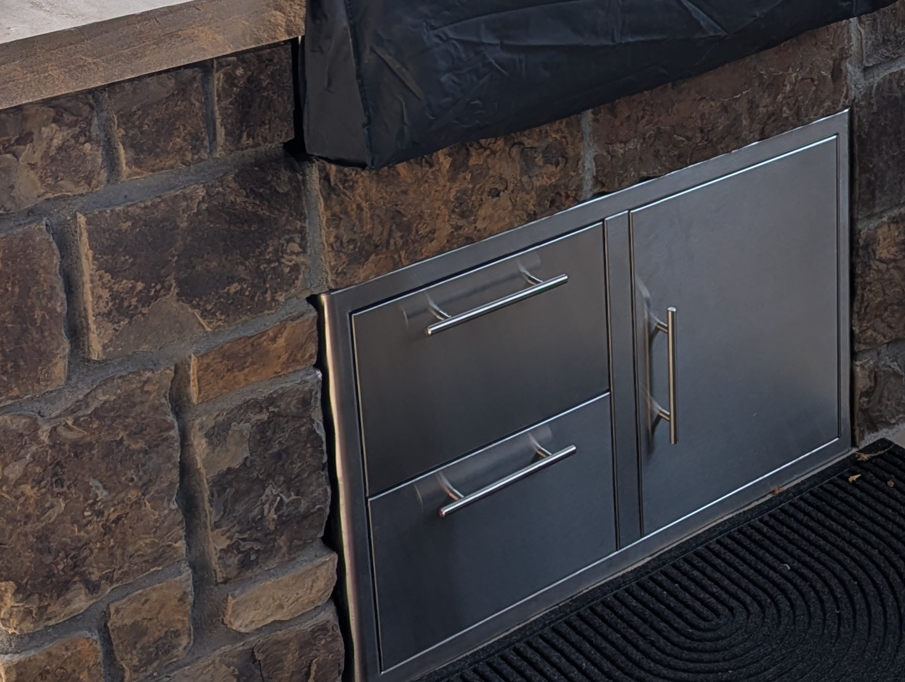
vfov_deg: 20.6
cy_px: -24
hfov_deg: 27.1
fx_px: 1807
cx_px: 818
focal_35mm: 69
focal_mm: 6.8
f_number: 1.9
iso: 32
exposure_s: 1/1490
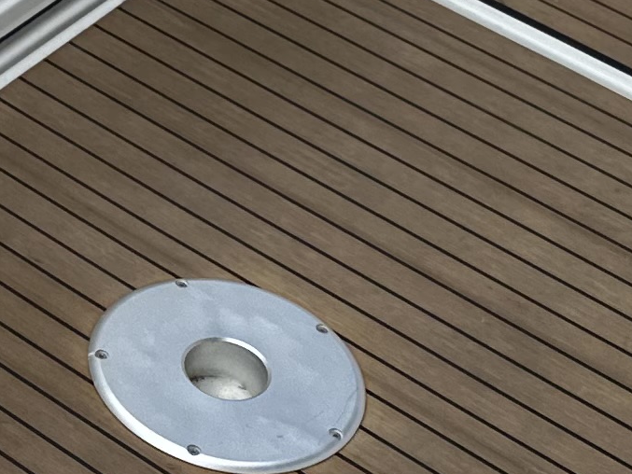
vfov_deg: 10.3
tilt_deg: -40.6
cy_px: 77
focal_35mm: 143
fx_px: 2611
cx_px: -435
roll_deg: -2.4
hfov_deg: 12.8
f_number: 1.78
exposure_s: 1/1692
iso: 80
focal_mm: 6.86
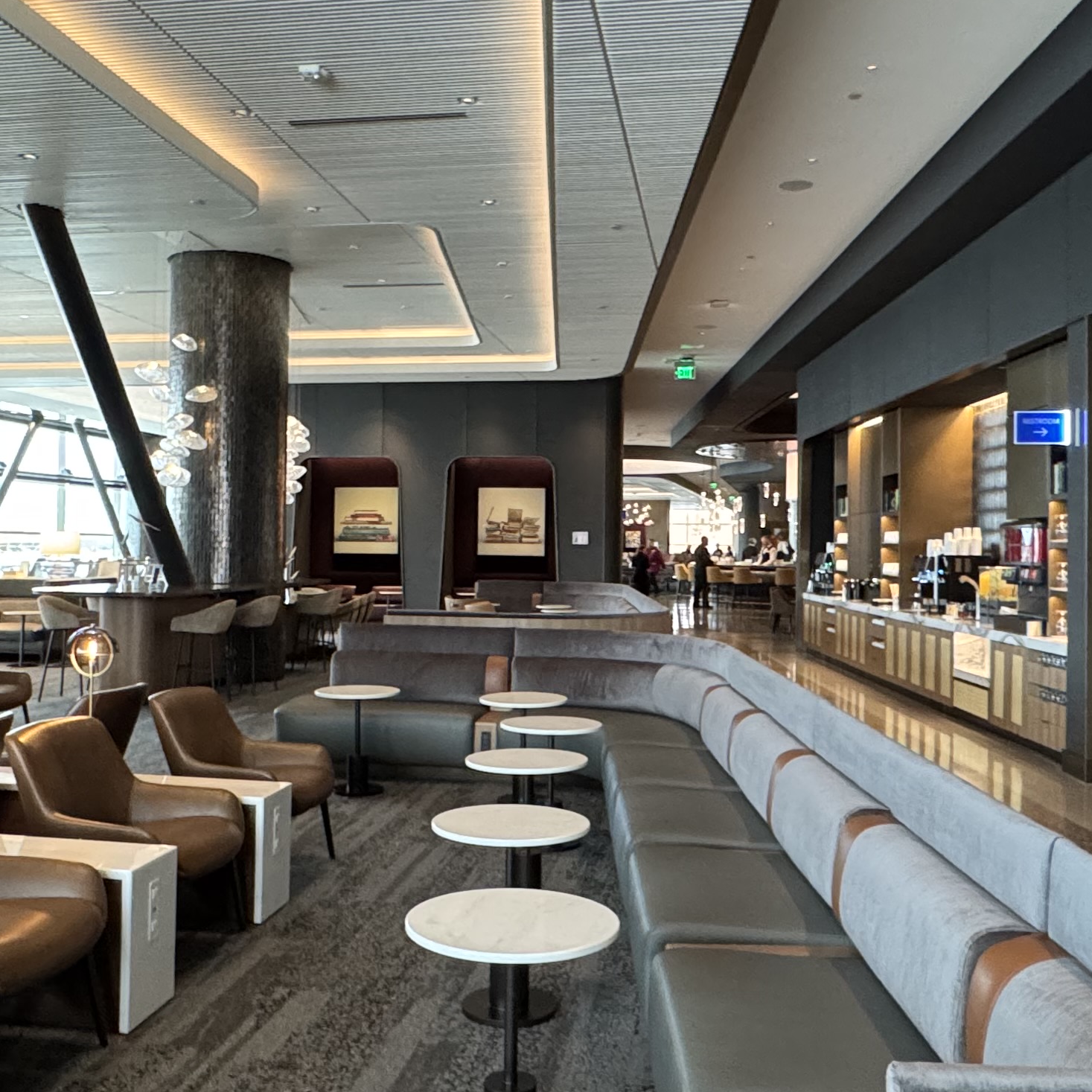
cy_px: 533
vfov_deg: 48.4
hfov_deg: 48.4
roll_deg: -1.2
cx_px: 518
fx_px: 1213
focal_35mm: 34
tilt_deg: -0.4
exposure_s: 1/60
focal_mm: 2.22
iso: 640
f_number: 2.2
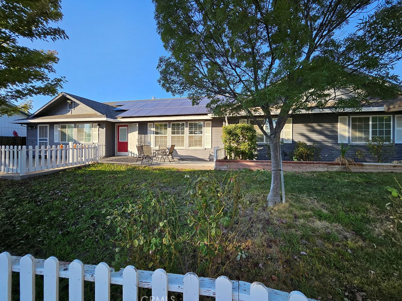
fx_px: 163
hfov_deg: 102.1
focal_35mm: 14
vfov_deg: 85.6
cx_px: 200
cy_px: 144
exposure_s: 1/416
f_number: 2.2
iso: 32
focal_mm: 1.7
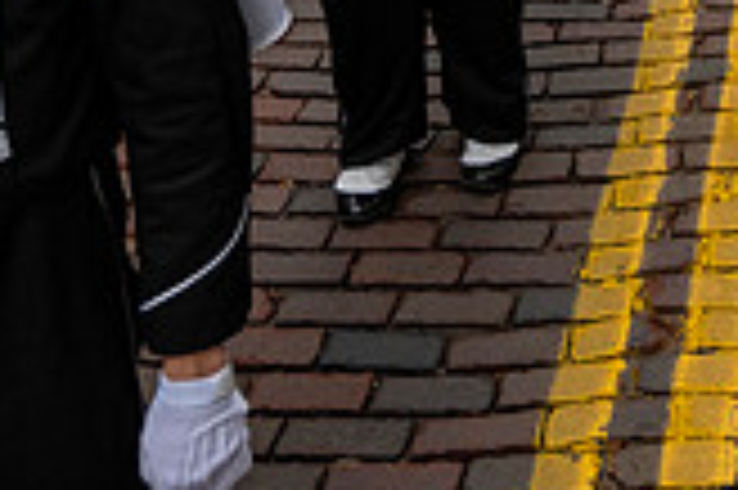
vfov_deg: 14.4
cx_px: 756
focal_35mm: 85
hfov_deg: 22.9
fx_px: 1741
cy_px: -344
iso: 800
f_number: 4
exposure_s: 1/1600
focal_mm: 24
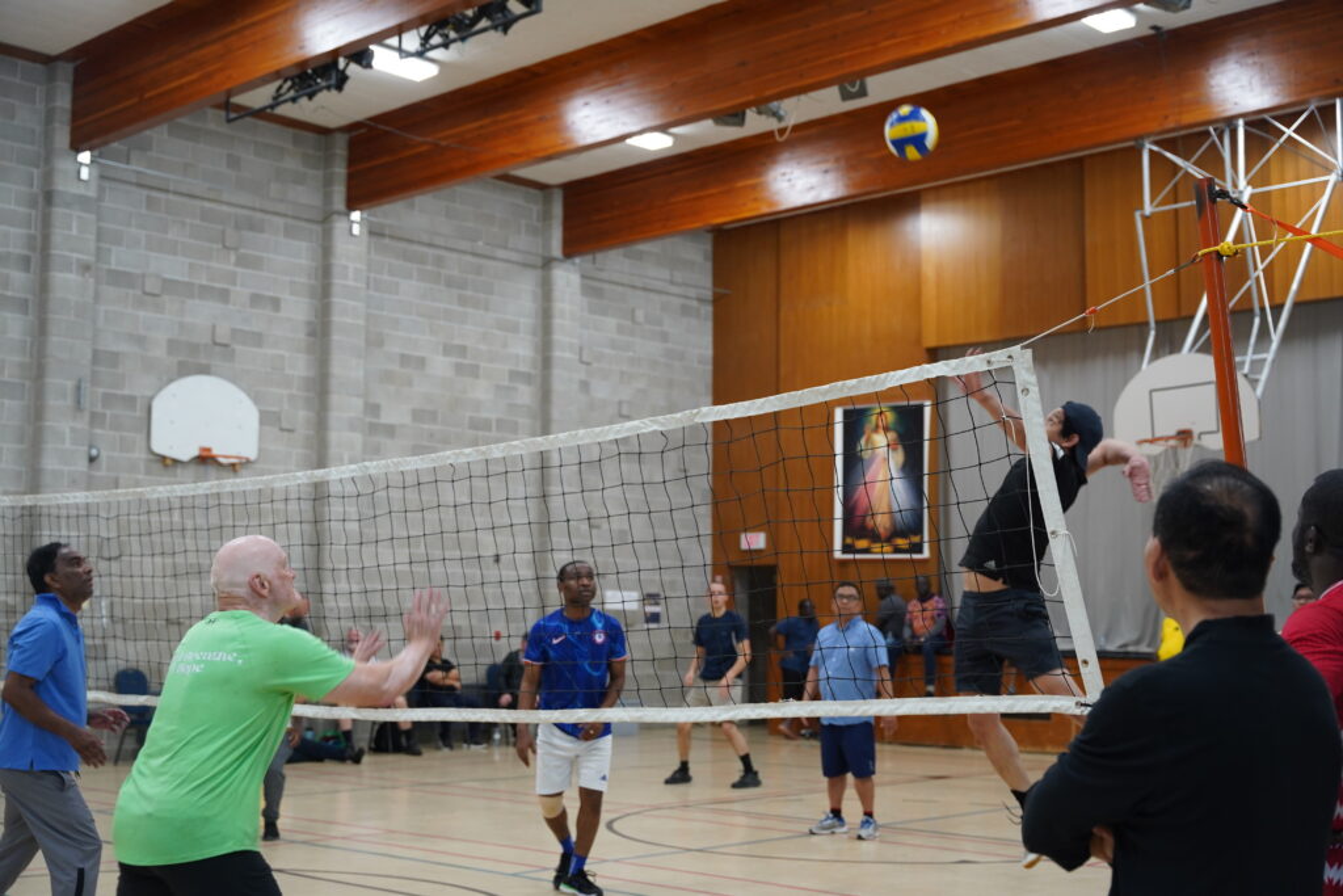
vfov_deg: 29.6
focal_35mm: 45
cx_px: 672
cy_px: 448
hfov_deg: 43.3
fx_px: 1694
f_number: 3.2
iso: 1600
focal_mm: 45.4
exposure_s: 1/160
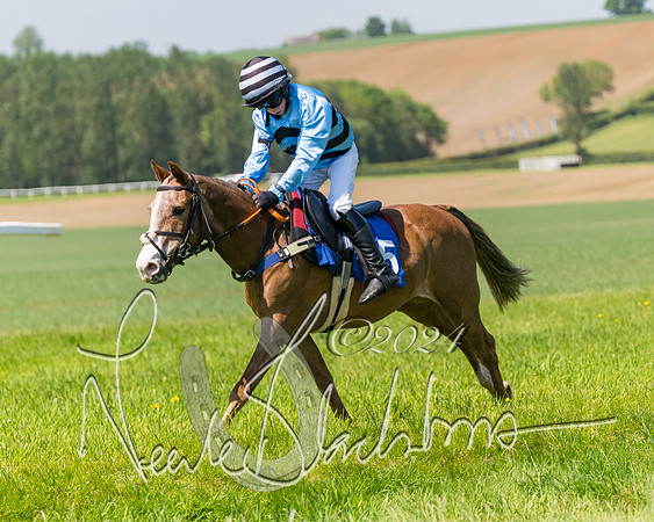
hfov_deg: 11.4
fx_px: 3283
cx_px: 298
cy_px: 245
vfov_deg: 9.1
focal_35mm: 170
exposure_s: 1/6400
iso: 400
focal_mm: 125
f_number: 4
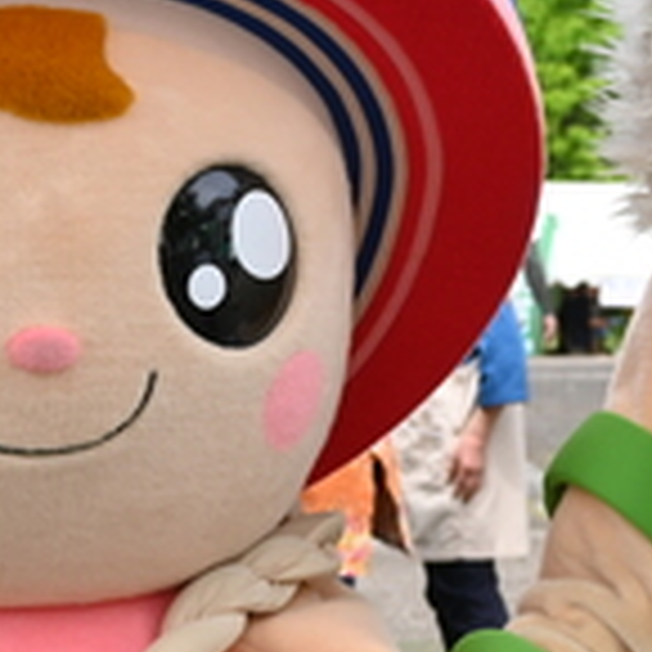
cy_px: 200
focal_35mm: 163
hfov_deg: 10.7
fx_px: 3471
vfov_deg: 10.7
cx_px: 535
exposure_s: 1/320
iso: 320
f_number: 4.8
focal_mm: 29
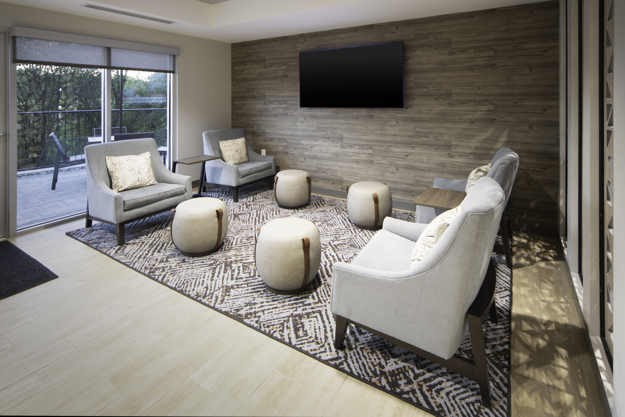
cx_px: 312
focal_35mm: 16
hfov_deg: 96.7
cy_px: 208
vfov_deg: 73.7
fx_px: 278
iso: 100
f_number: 5
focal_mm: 16
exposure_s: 1/2
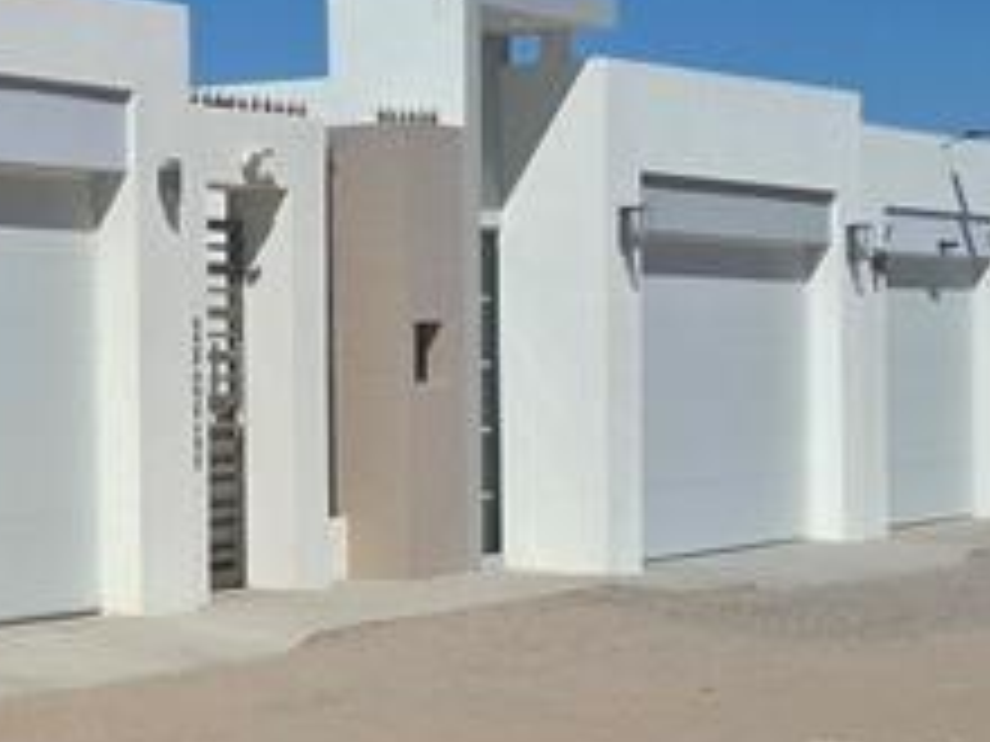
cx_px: 0
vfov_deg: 13.8
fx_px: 3060
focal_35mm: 107
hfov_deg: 17.9
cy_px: 400
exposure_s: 1/3861
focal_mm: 5.54
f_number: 1.8
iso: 50
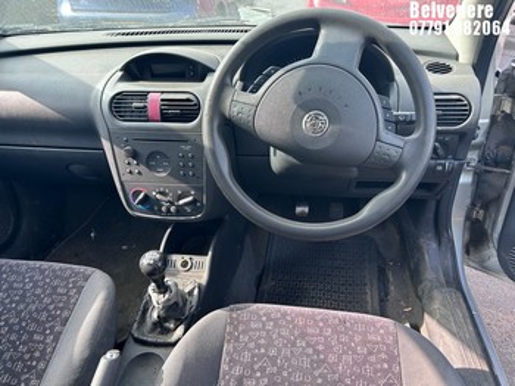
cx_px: 258
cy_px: 193
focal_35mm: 26
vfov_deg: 53.0
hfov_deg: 67.3
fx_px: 387
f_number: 1.5
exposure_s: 1/186
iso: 40
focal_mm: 5.7
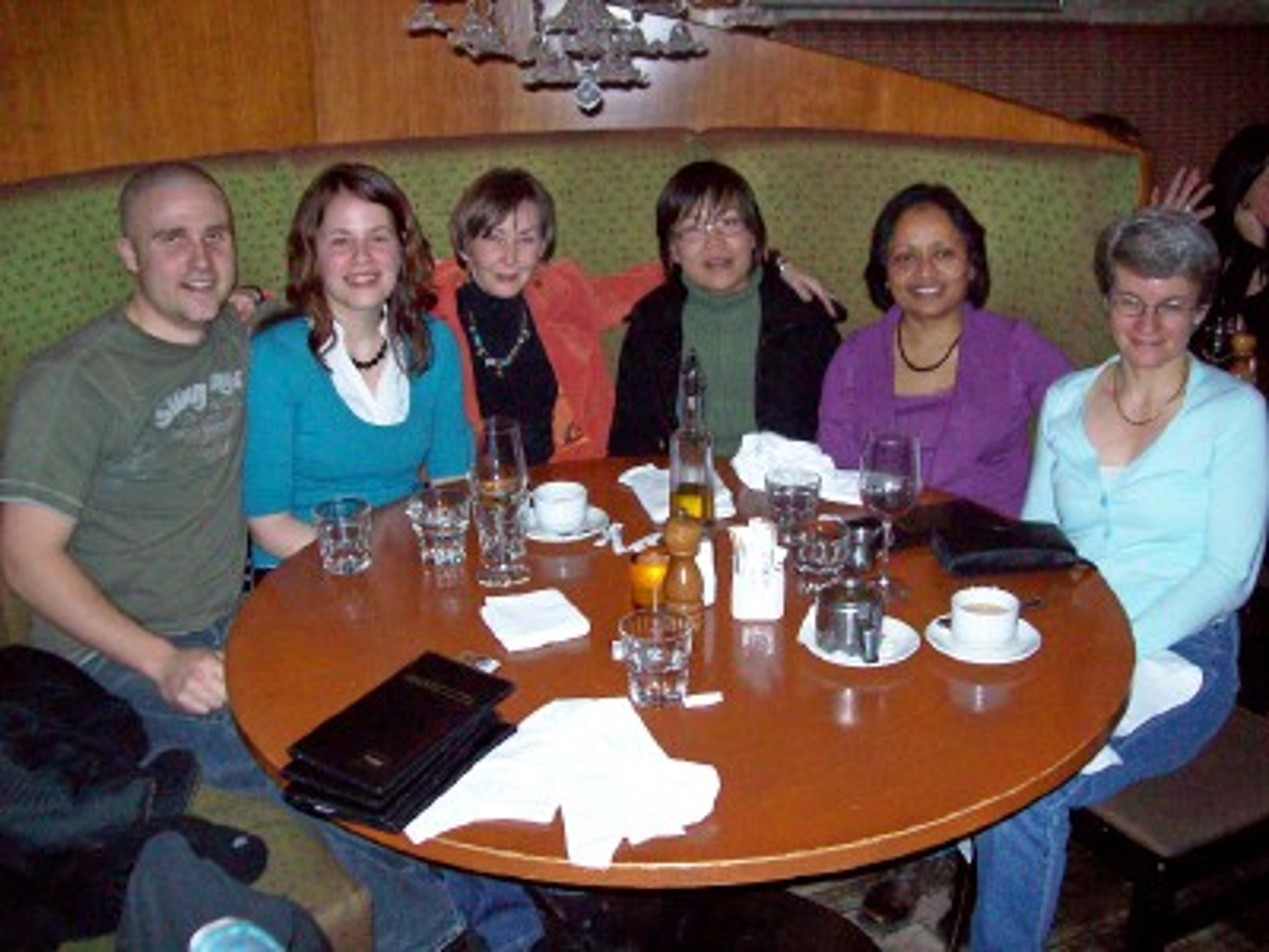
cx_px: 634
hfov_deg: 51.4
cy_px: 476
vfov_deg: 39.7
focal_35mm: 36
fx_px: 1320
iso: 200
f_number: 2.7
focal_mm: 6
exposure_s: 1/64
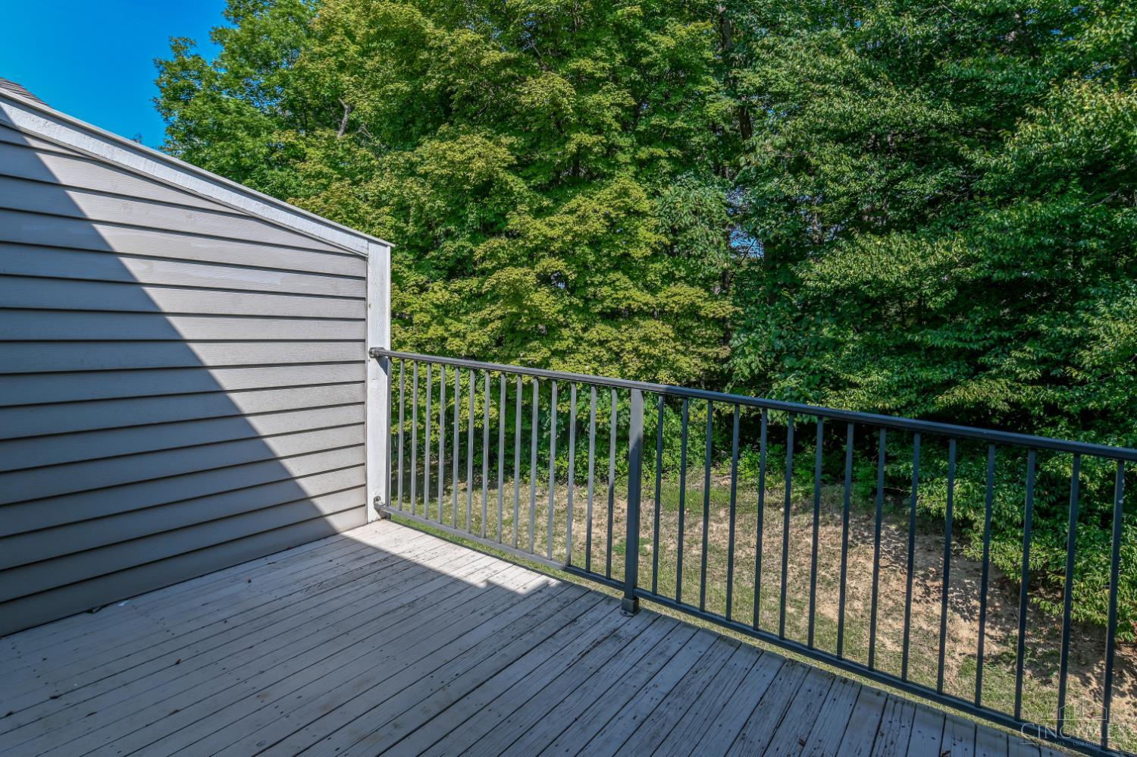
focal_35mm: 19
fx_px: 600
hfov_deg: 86.9
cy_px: 378
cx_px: 568
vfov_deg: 64.5
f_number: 8
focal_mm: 19
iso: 100
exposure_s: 1/250
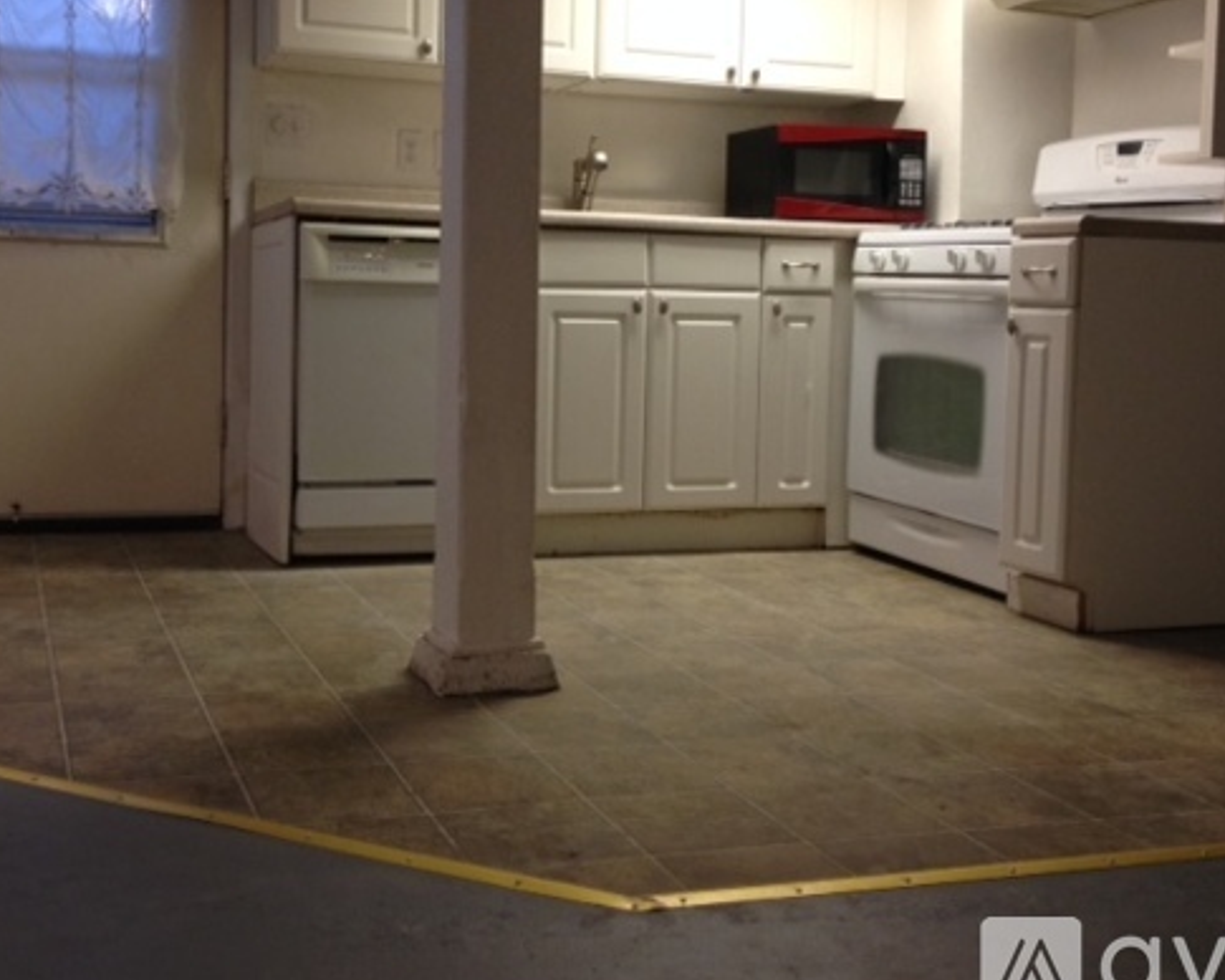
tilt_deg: -5.6
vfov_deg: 32.0
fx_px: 1704
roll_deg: +0.0
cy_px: 386
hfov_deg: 39.5
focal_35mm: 47
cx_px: 547
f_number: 2.4
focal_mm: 4.28
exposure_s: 1/20
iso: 100
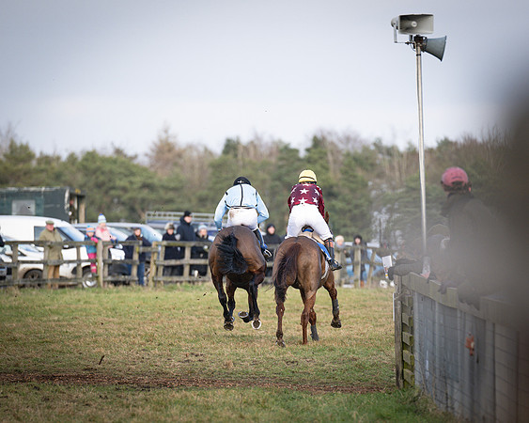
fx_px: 5265
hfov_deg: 5.8
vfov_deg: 4.6
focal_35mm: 336
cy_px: 284
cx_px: 278
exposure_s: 1/1600
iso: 400
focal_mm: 200
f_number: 2.8
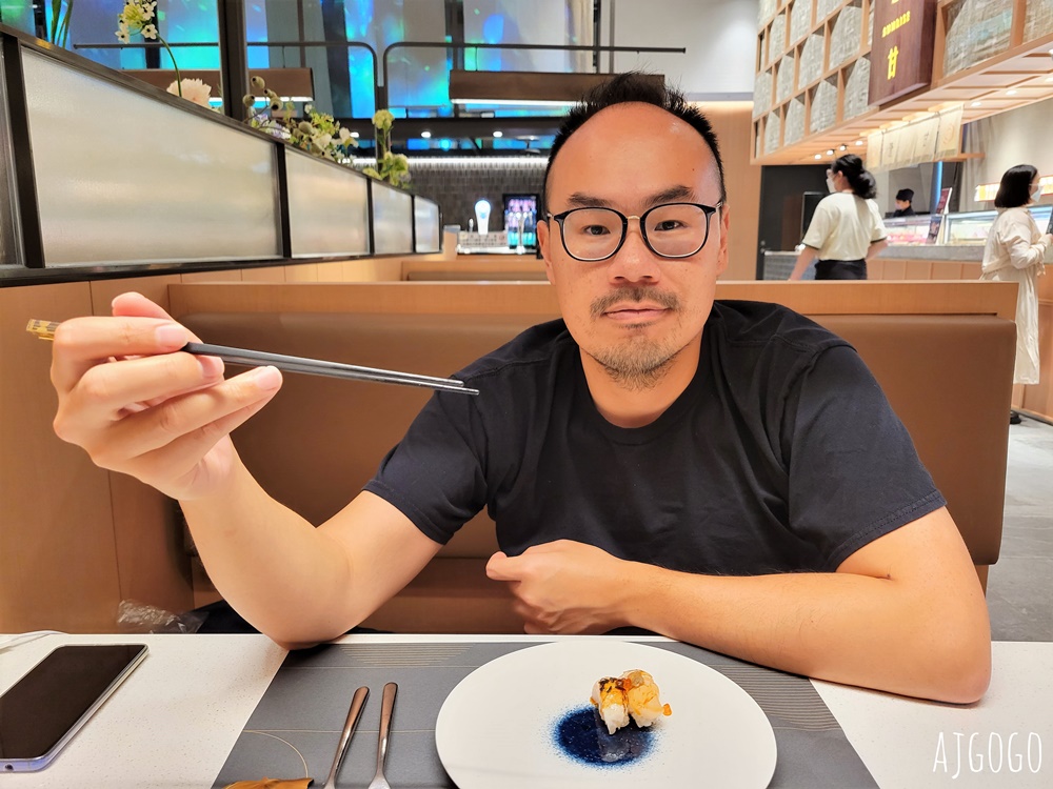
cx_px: 526
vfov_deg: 53.1
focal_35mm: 26
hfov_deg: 67.3
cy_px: 394
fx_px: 791
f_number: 1.8
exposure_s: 1/40
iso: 320
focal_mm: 5.4
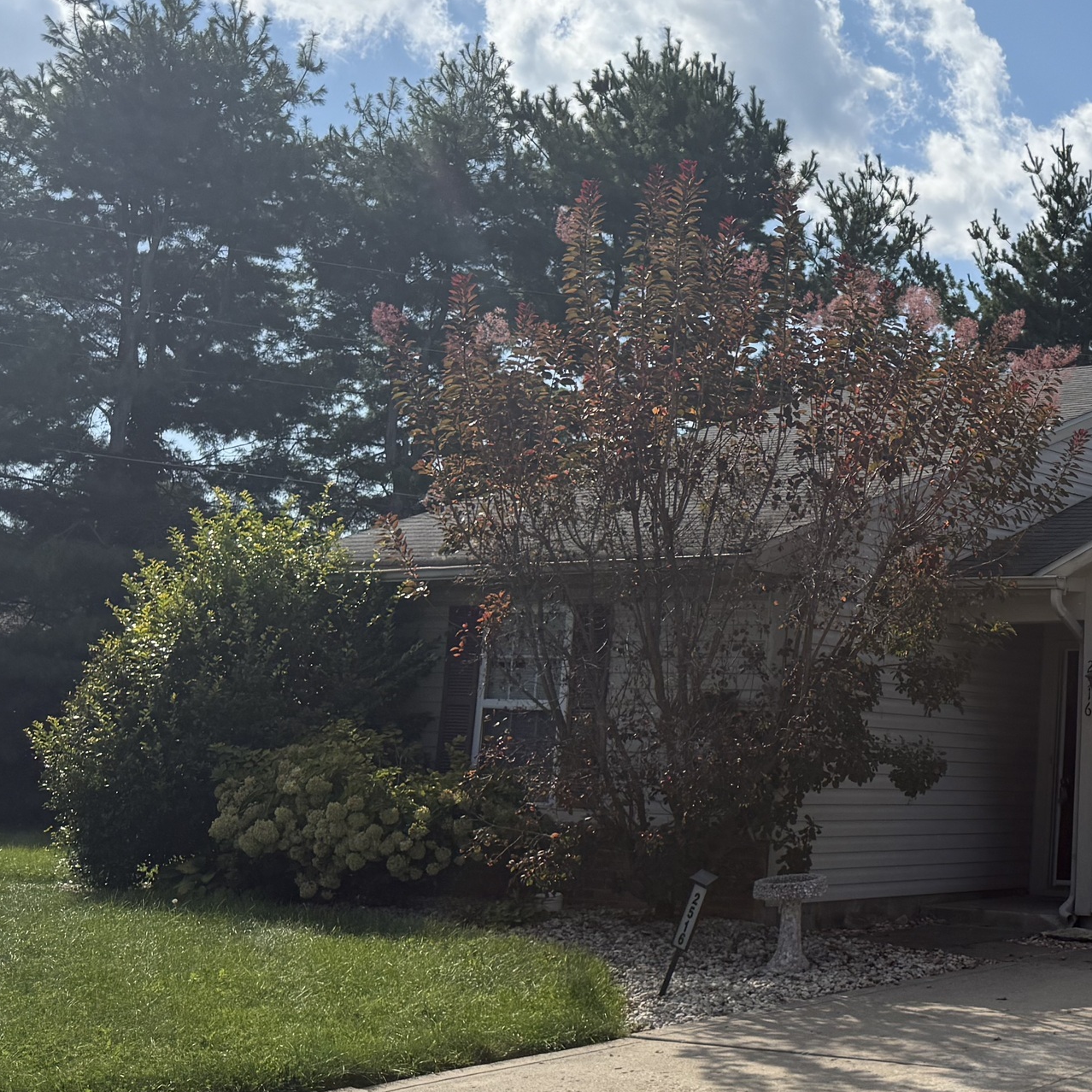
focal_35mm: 51
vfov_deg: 33.4
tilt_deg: +8.6
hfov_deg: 30.1
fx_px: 1820
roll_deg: -1.4
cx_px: 1193
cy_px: 542
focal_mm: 6.76
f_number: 1.78
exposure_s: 1/9091
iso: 100
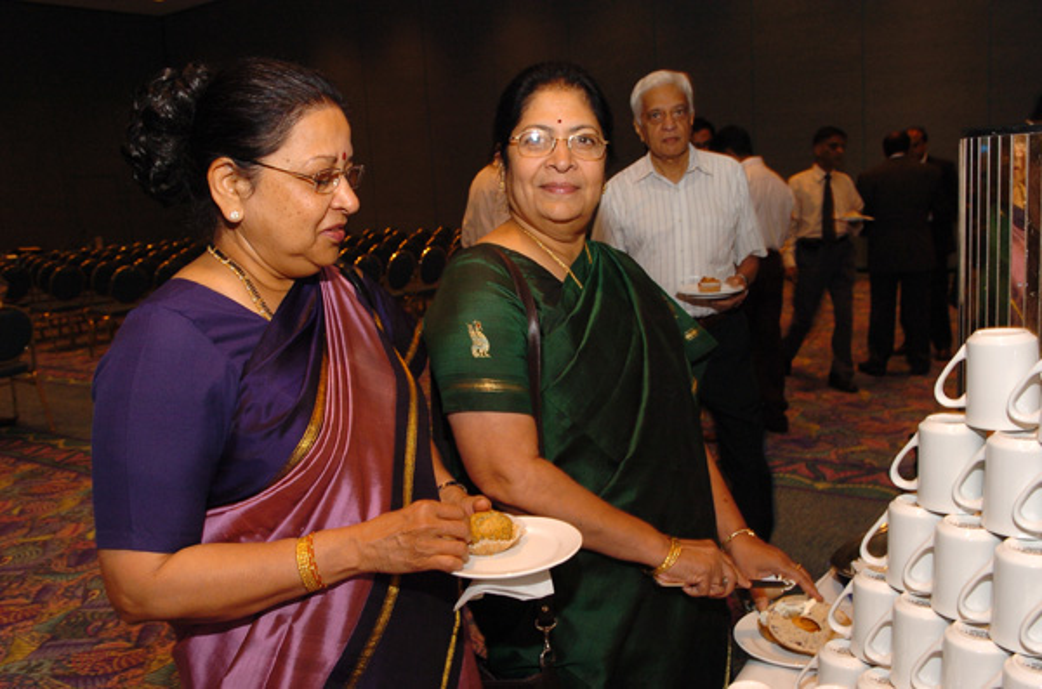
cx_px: 521
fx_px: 953
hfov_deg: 57.3
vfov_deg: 39.8
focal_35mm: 33
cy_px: 344
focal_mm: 22
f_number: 5
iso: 400
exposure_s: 1/15
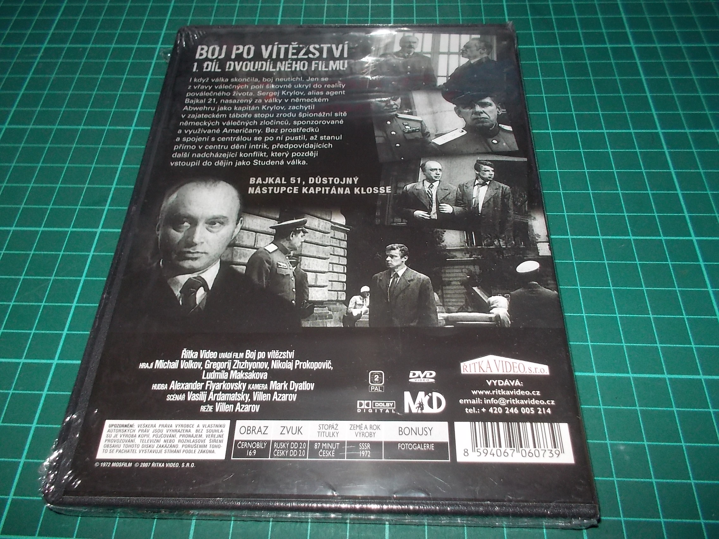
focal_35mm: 29
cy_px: 270
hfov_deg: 61.7
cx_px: 360
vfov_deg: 48.2
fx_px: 602
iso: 200
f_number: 3.3
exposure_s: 1/30
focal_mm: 4.1
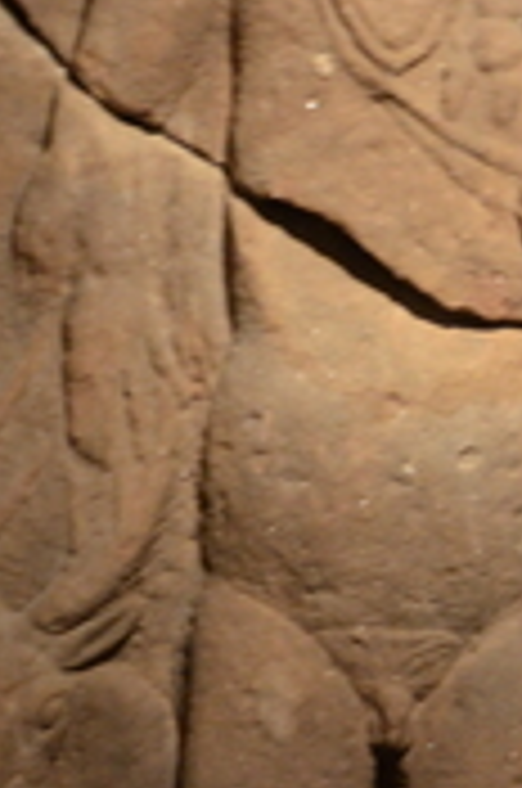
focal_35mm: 148
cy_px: 734
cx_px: 400
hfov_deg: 9.2
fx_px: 3232
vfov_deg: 13.7
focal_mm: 26
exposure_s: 1/2.5
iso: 1250
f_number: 3.8
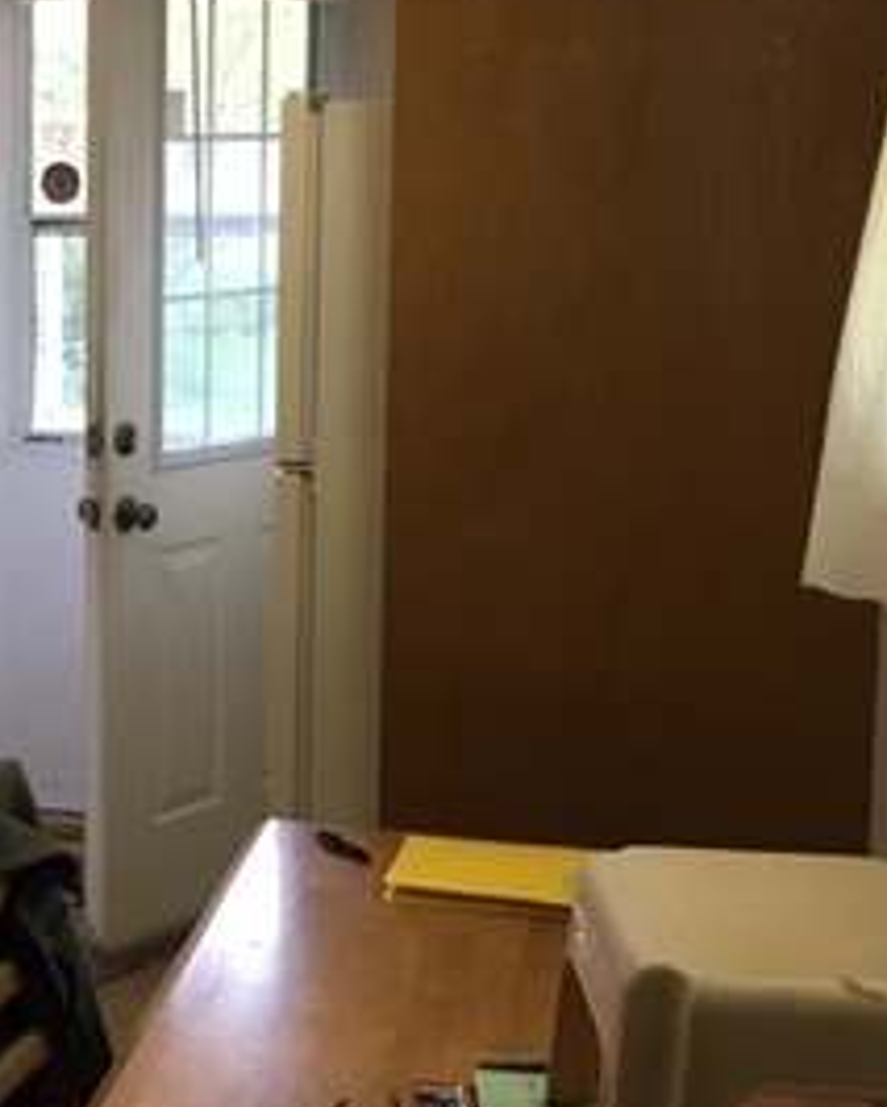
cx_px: -271
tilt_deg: -7.6
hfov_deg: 20.5
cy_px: 470
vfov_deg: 27.9
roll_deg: +0.6
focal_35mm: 68
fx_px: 2230
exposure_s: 1/30
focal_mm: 4.15
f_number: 2.2
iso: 125
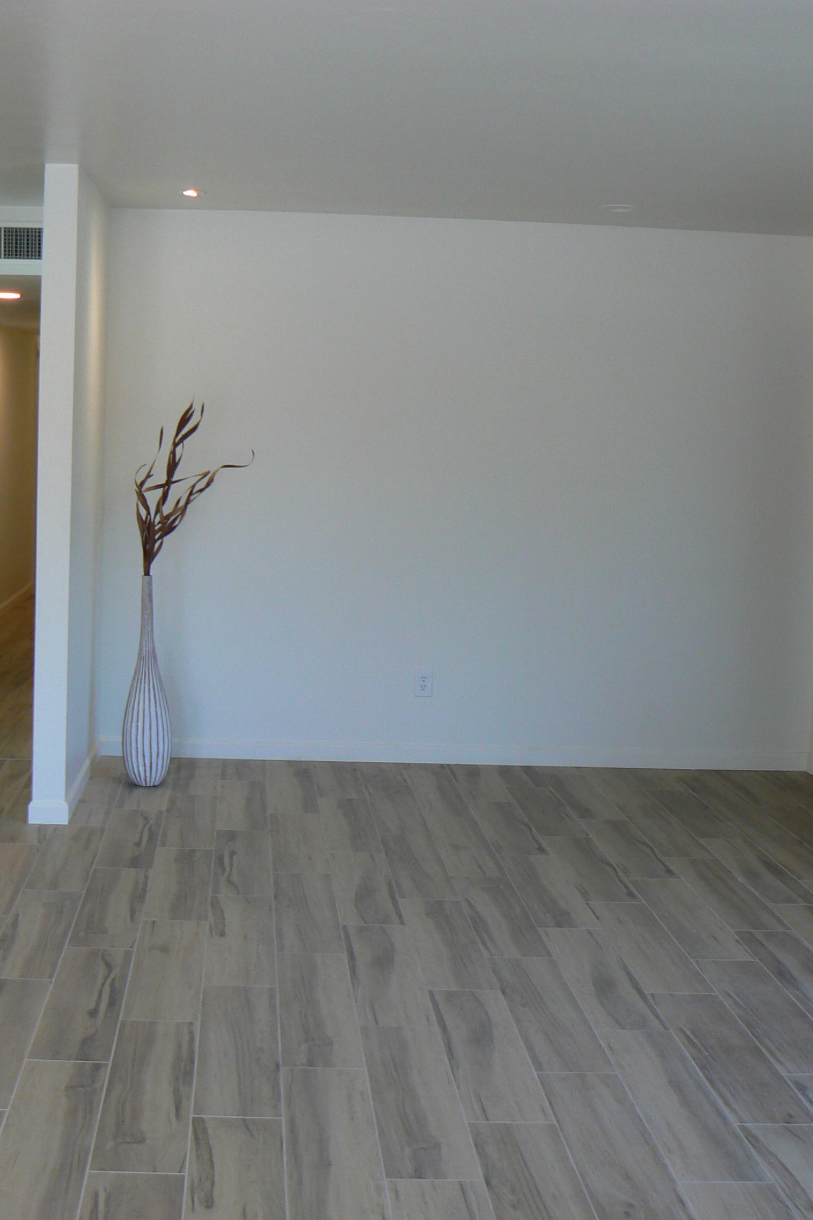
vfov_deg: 39.6
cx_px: 285
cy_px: 610
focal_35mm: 50
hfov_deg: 26.9
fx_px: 1694
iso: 80
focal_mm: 6
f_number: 2.8
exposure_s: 1/40
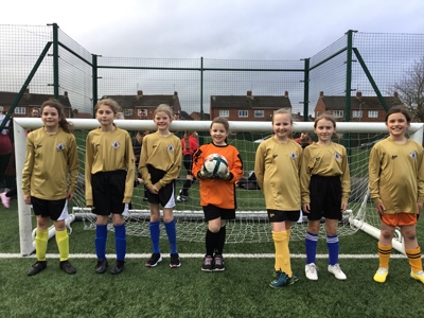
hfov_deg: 58.4
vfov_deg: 45.4
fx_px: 380
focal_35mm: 31
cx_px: 212
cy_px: 159
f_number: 2.4
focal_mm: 3.3
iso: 25
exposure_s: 1/116
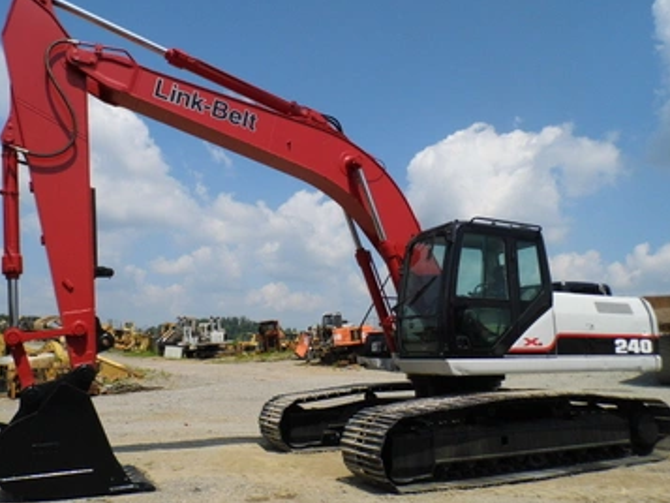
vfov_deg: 49.8
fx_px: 542
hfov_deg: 63.4
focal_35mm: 28
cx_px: 315
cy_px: 248
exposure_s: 1/291
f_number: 8.9
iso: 100
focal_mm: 4.46
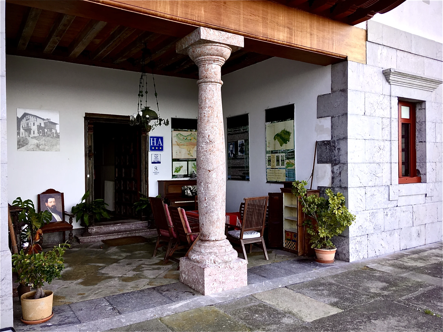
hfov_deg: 61.7
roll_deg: +1.6
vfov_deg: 48.2
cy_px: 166
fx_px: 371
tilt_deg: -1.0
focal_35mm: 29
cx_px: 222
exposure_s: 1/100
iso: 25
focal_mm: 4.15
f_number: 2.2
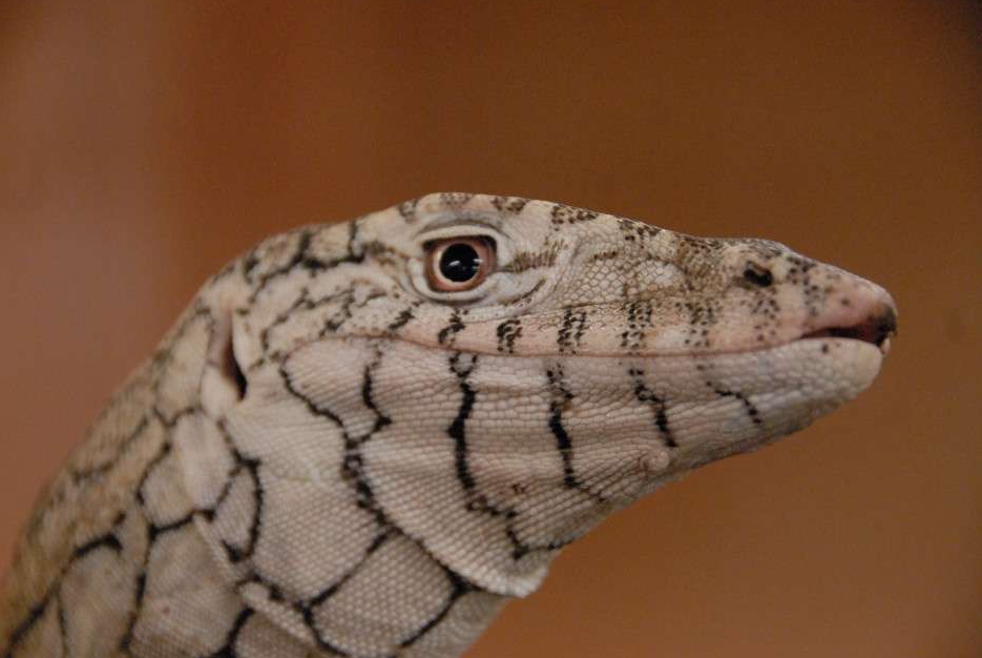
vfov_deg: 5.9
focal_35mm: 233
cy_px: 329
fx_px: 6364
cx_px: 476
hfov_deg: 8.8
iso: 1600
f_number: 5.6
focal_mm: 150
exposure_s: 1/40
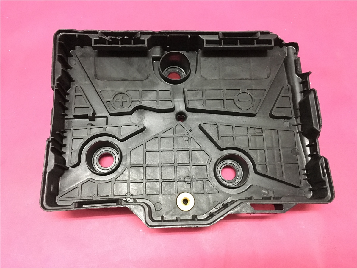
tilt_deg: -66.7
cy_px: 134
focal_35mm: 29
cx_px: 178
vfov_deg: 48.2
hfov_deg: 61.7
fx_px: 299
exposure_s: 1/17
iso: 320
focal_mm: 4.15
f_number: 2.2
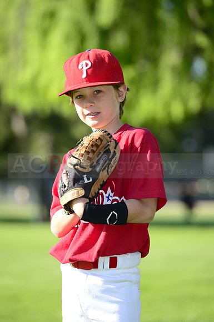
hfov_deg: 6.8
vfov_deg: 10.3
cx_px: 107
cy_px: 161
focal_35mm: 200
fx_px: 1789
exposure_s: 1/500
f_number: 5
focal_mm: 200
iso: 200
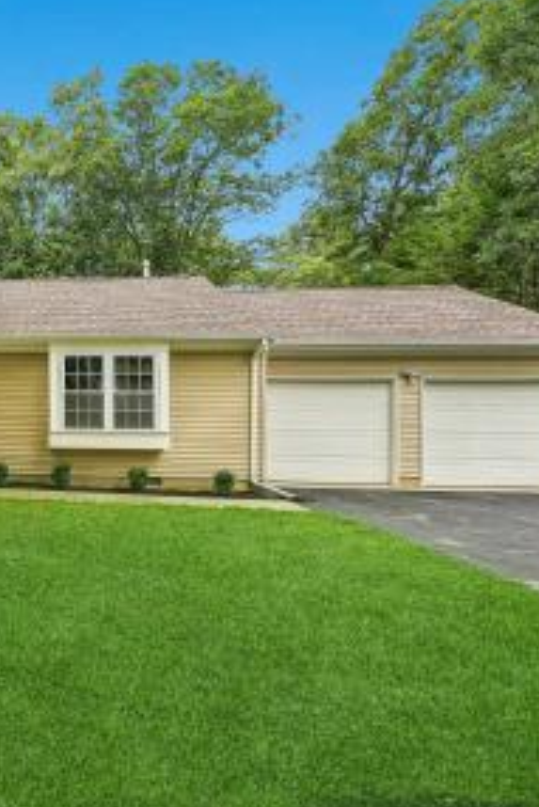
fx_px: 493
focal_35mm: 22
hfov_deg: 46.5
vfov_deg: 78.5
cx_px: -16
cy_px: 392
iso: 400
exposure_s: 1/30
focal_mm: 14
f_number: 11
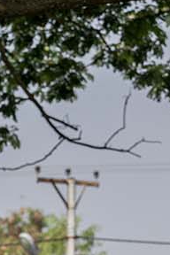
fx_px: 2479
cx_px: -178
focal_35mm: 350
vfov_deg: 5.7
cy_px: 547
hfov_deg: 3.9
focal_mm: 70
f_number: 4
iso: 280
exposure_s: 1/2500
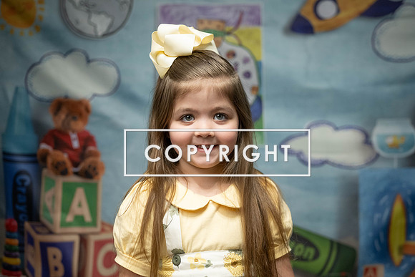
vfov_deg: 37.9
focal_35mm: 35
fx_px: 404
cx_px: 208
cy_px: 138
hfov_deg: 54.4
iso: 2000
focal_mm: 35
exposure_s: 1/320
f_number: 2.5
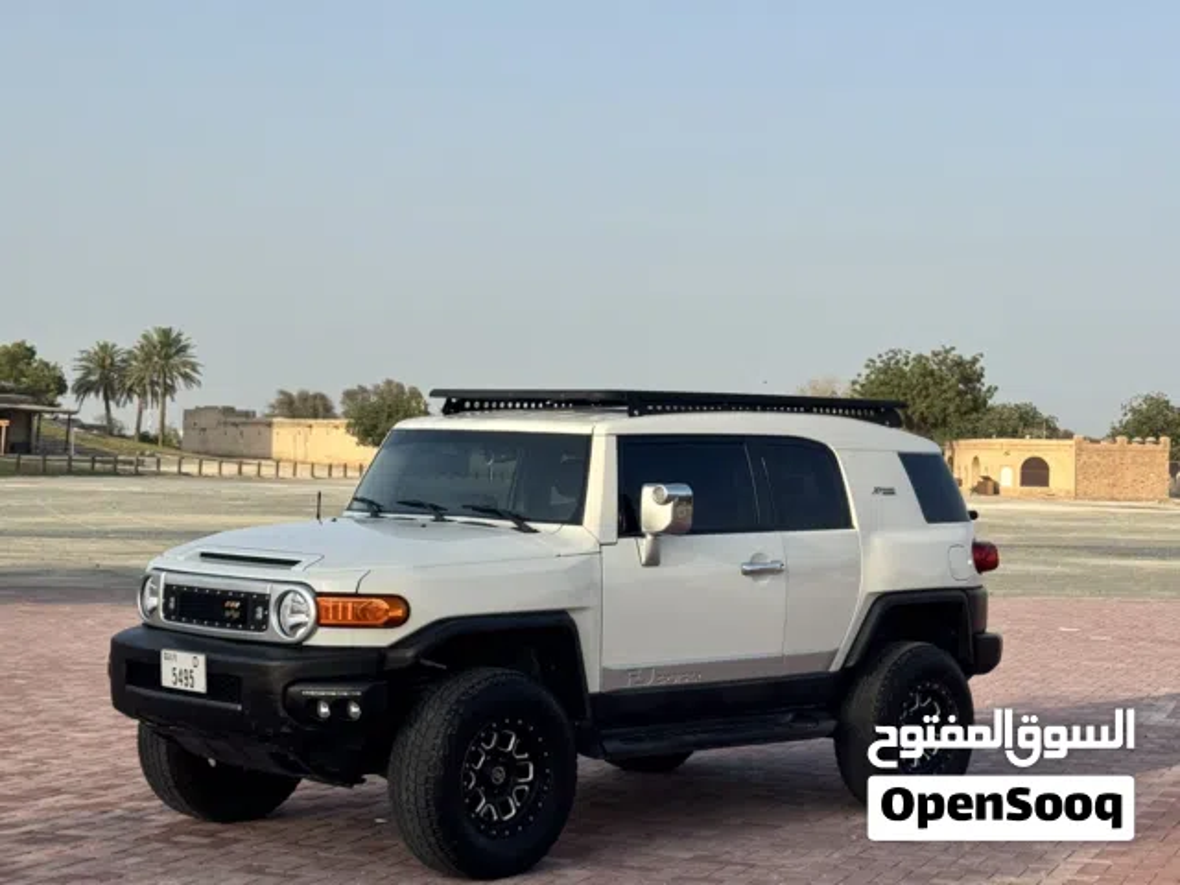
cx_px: 590
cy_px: 442
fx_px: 1636
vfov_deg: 30.3
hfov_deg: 39.7
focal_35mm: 48
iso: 64
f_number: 1.78
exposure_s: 1/3610
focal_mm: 6.76
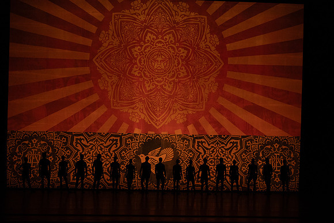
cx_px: 167
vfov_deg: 13.7
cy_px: 112
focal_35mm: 100
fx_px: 928
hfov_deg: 20.4
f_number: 6.3
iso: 6400
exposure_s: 1/400
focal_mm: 100
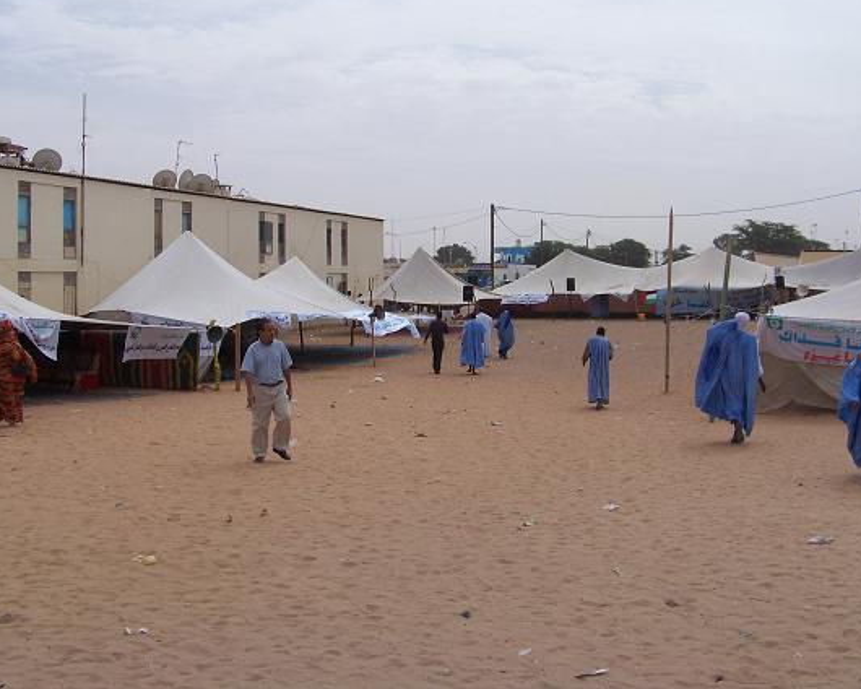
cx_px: 434
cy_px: 296
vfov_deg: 34.8
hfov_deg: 42.9
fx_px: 1096
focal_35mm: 43
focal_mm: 5.85
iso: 64
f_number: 4
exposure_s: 1/1000
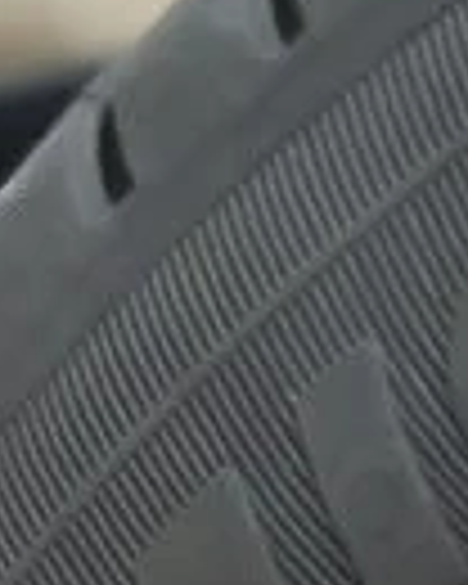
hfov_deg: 6.2
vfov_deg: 11.2
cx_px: 2241
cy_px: 252
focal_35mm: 173
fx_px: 2995
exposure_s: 1/25.1
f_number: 1.65
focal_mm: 6.18
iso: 2000
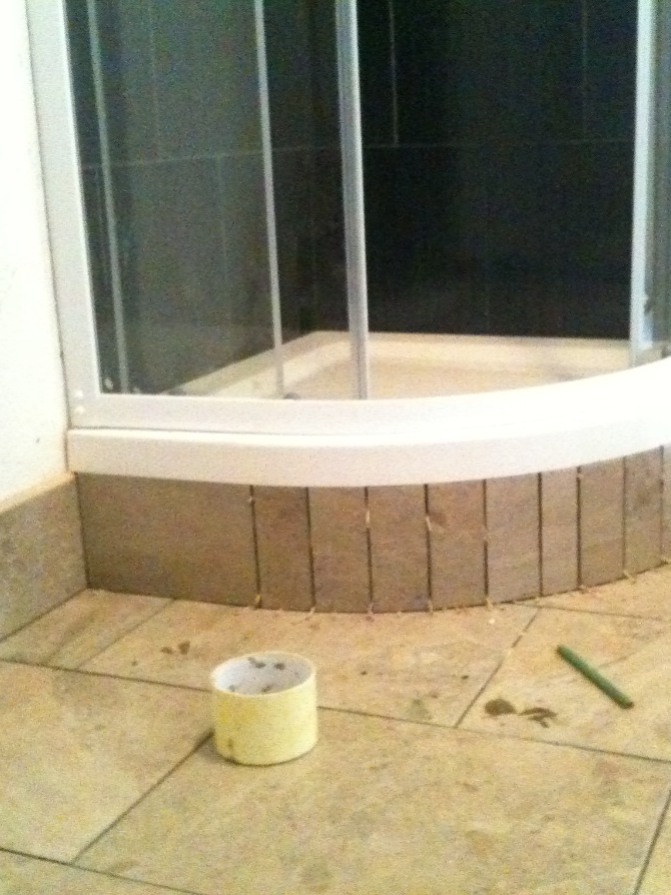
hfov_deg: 30.8
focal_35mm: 47
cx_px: 414
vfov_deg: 40.4
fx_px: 1215
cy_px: 448
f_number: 2.8
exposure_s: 1/10
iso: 1000
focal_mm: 3.85
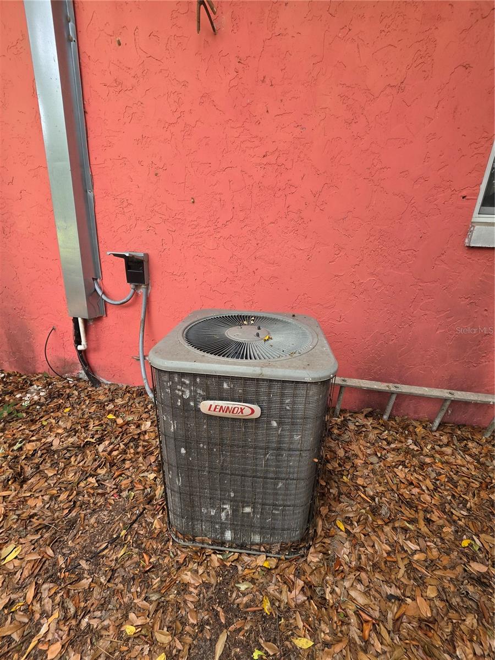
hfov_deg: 89.9
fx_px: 248
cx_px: 248
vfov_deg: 106.2
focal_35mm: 13
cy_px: 330
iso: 32
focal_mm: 2.2
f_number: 1.9
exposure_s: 1/120
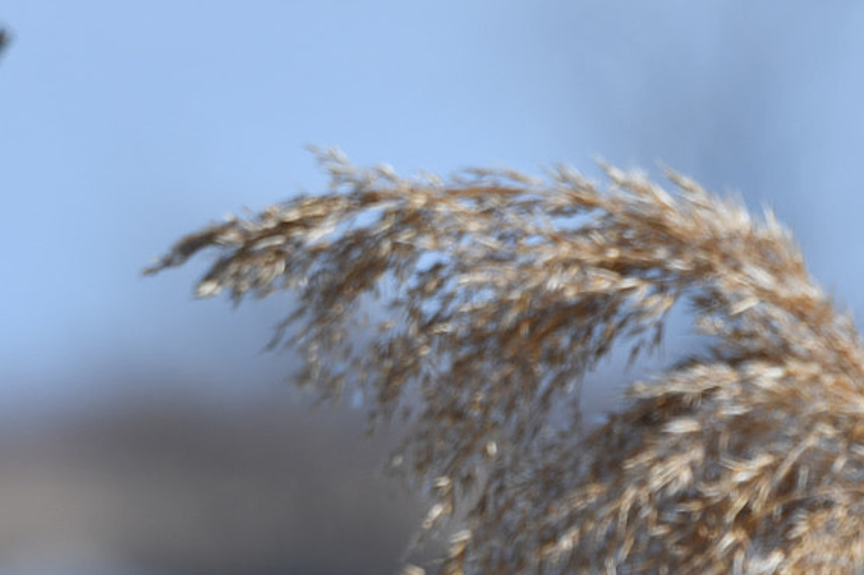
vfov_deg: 0.8
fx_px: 40535
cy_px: 710
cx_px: 1054
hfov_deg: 1.2
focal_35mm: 1690
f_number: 10
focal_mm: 400
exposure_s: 1/250
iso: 100
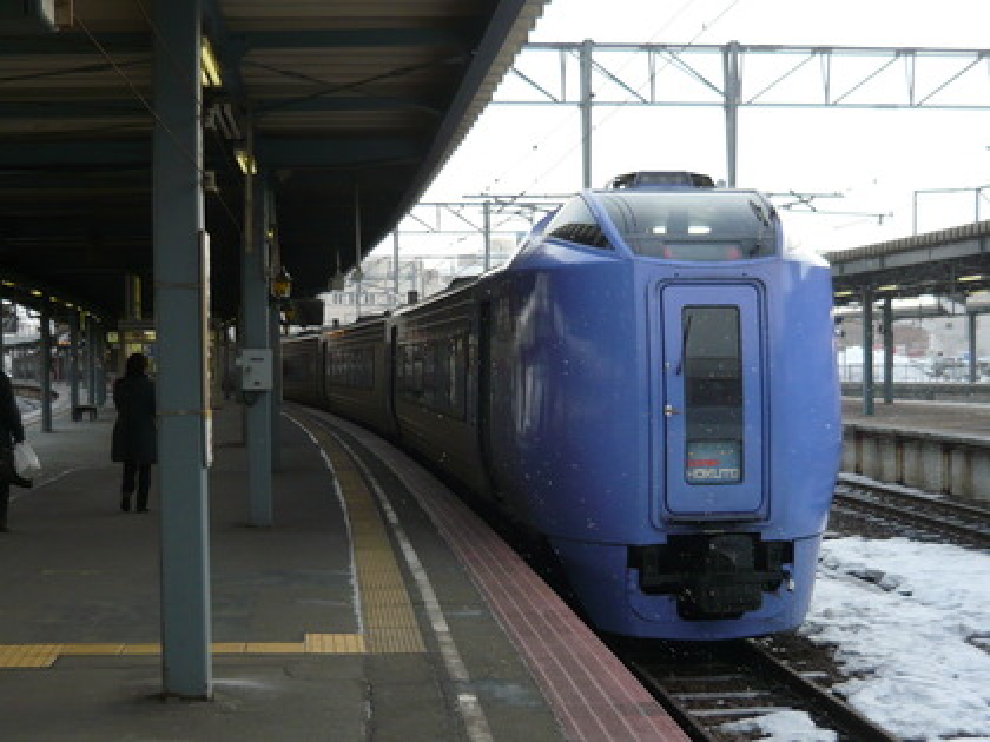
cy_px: 371
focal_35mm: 58
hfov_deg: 33.2
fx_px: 1659
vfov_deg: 25.2
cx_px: 495
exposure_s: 1/125
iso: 100
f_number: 2.9
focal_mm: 6
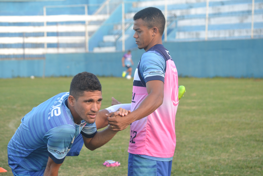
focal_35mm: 108
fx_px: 789
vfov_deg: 12.7
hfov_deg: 18.9
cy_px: 88
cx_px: 132
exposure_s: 1/500
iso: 800
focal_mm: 72
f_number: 4.5
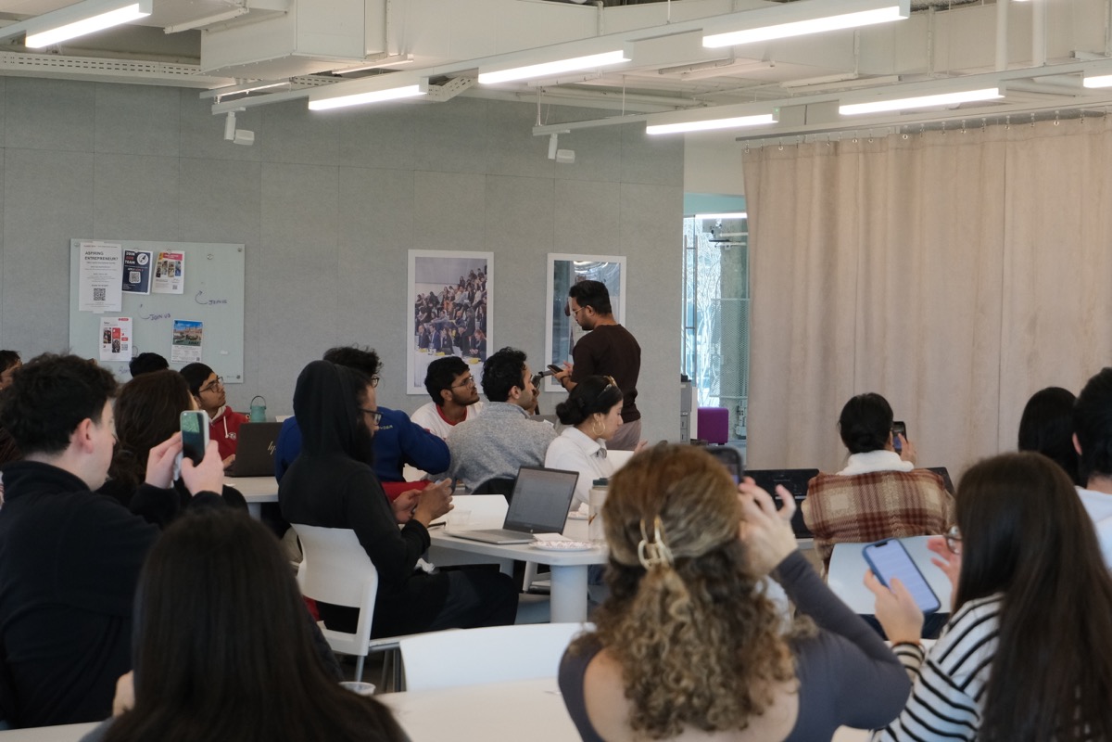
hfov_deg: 29.7
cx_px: 556
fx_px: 2100
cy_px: 371
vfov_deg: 20.0
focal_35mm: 68
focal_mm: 45
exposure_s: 1/280
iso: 2500
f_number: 5.6
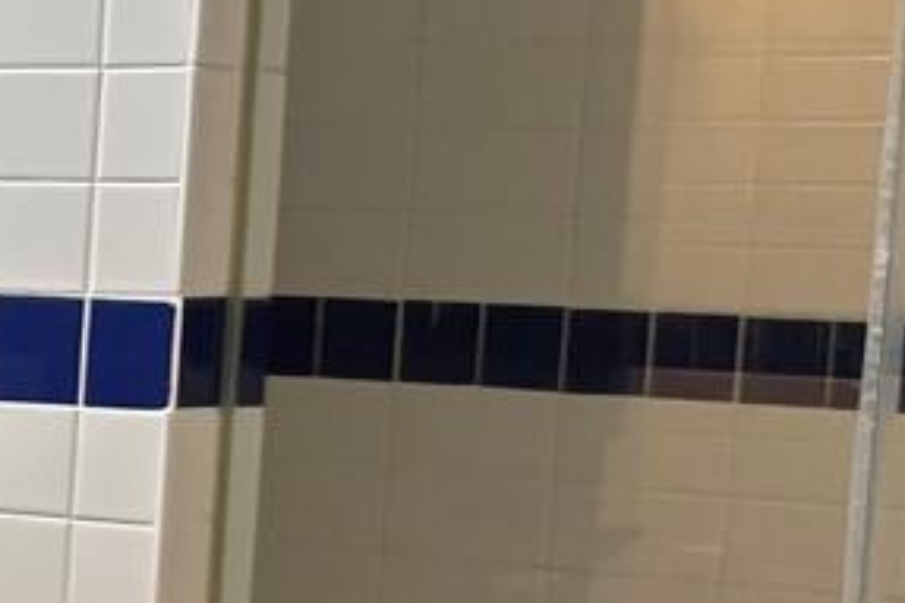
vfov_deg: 9.0
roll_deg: -2.7
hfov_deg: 12.3
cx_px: -779
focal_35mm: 151
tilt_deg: -6.6
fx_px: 3794
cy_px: 606
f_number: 1.6
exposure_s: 1/60
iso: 160
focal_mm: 5.96
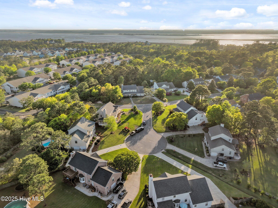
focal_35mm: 24
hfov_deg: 71.6
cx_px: 139
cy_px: 104
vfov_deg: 56.8
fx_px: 193
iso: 400
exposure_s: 1/2000
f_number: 2.8
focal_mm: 12.29
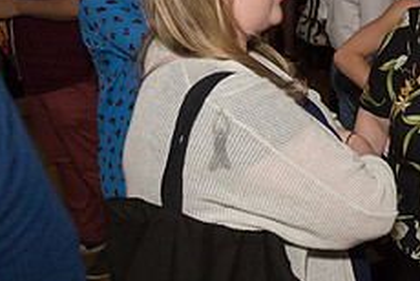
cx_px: 455
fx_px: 794
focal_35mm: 68
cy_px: 50
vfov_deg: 19.8
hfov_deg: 27.3
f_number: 4
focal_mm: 27
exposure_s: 1/500
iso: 2500
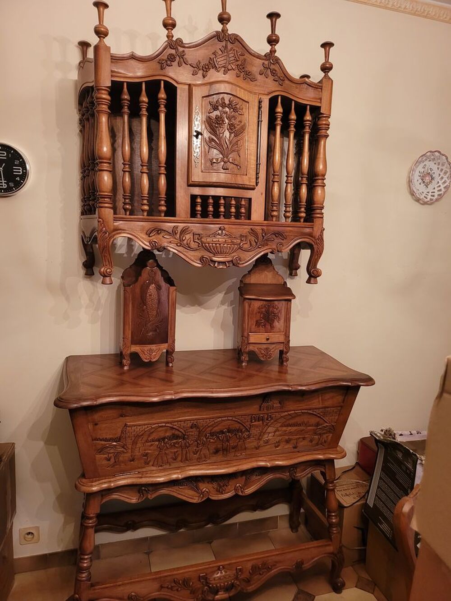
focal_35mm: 26
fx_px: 452
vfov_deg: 67.3
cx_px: 226
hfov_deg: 53.1
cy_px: 300
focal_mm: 5
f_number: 1.8
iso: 320
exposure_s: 1/50
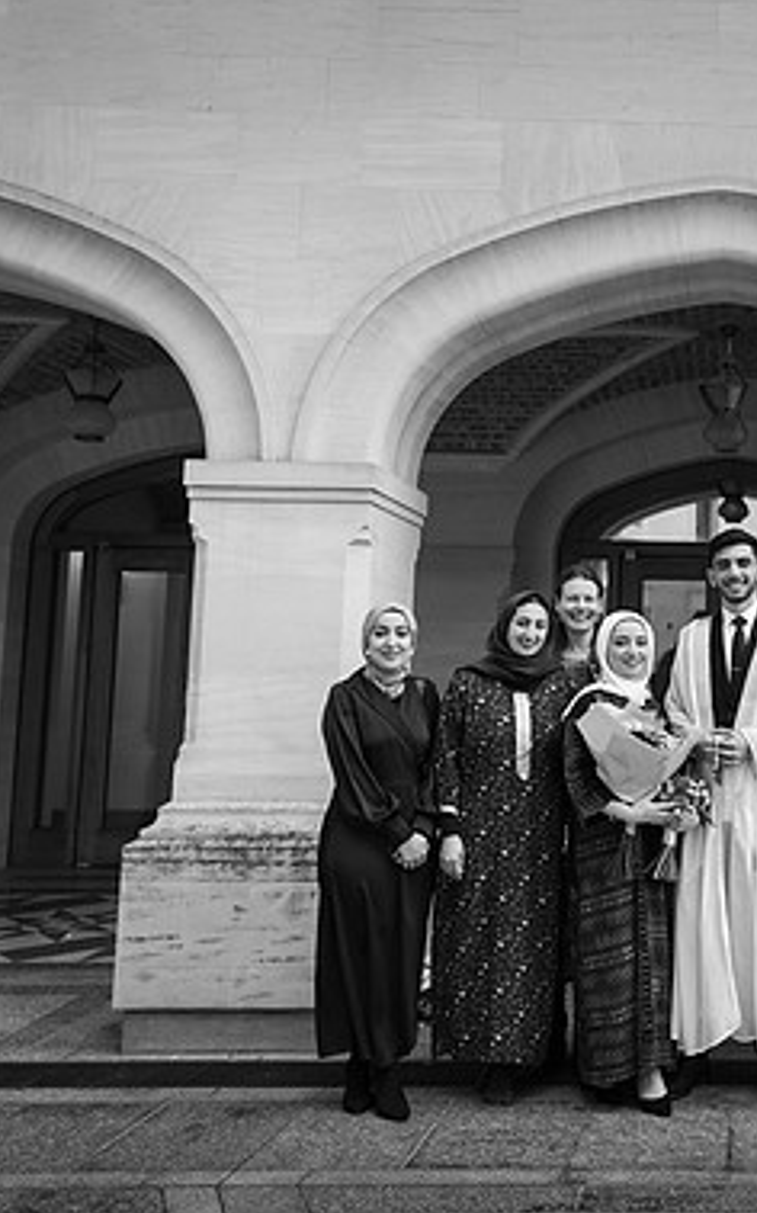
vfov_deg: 48.2
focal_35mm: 41
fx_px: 1354
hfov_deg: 28.7
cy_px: 553
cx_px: 807
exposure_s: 1/640
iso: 400
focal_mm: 24
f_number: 4
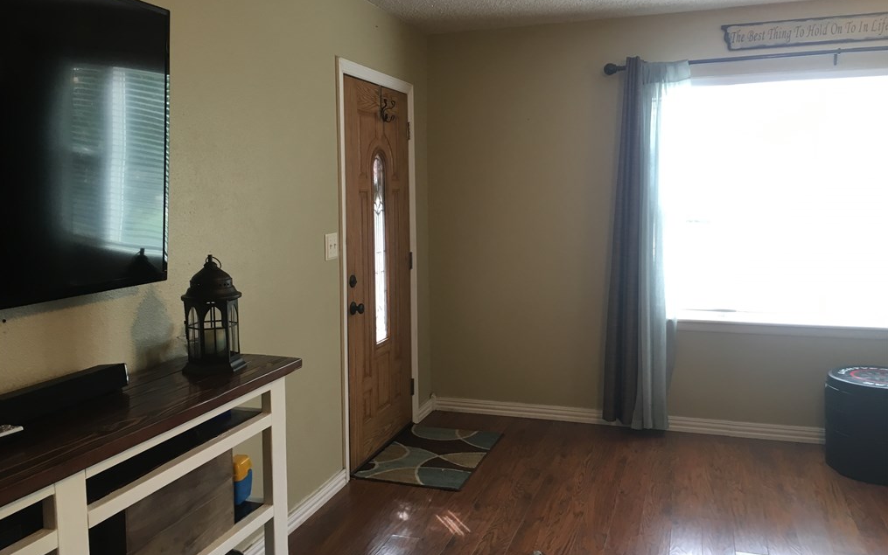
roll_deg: -0.1
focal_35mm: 31
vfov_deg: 40.6
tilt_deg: -3.8
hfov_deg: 61.2
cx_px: 441
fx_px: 750
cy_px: 256
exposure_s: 1/30
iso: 50
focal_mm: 4.15
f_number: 2.2
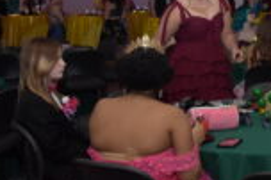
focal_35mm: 100
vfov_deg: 13.6
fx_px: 752
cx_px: 262
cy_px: 42
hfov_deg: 19.9
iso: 2500
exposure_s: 1/250
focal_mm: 38
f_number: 5
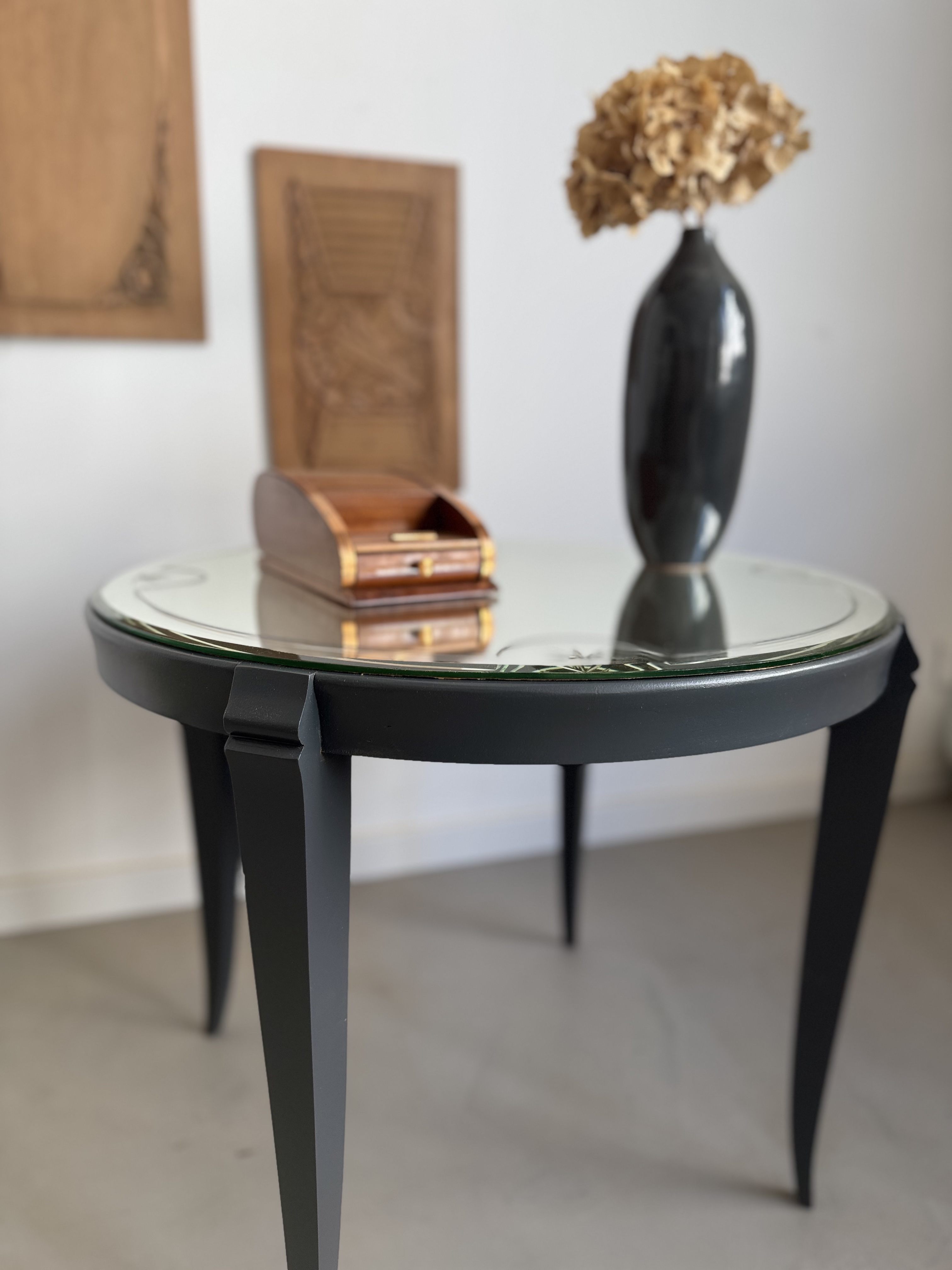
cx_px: 476
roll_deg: -0.9
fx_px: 880
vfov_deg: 71.6
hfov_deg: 56.8
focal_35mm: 24
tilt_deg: -11.9
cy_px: 635
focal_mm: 6.76
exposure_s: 1/123
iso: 50
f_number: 1.78
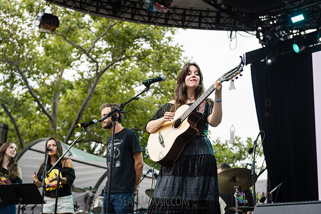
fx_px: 553
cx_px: 160
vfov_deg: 21.9
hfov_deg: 32.4
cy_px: 107
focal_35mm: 62
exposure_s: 1/500
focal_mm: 62
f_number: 3.5
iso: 500
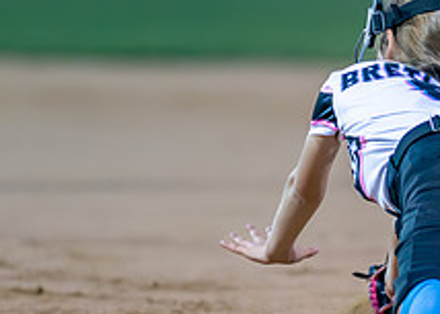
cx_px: 338
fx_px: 7375
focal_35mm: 590
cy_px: 112
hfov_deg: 3.4
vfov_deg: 2.4
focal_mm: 135
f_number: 1.8
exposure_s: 1/1600
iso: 4000
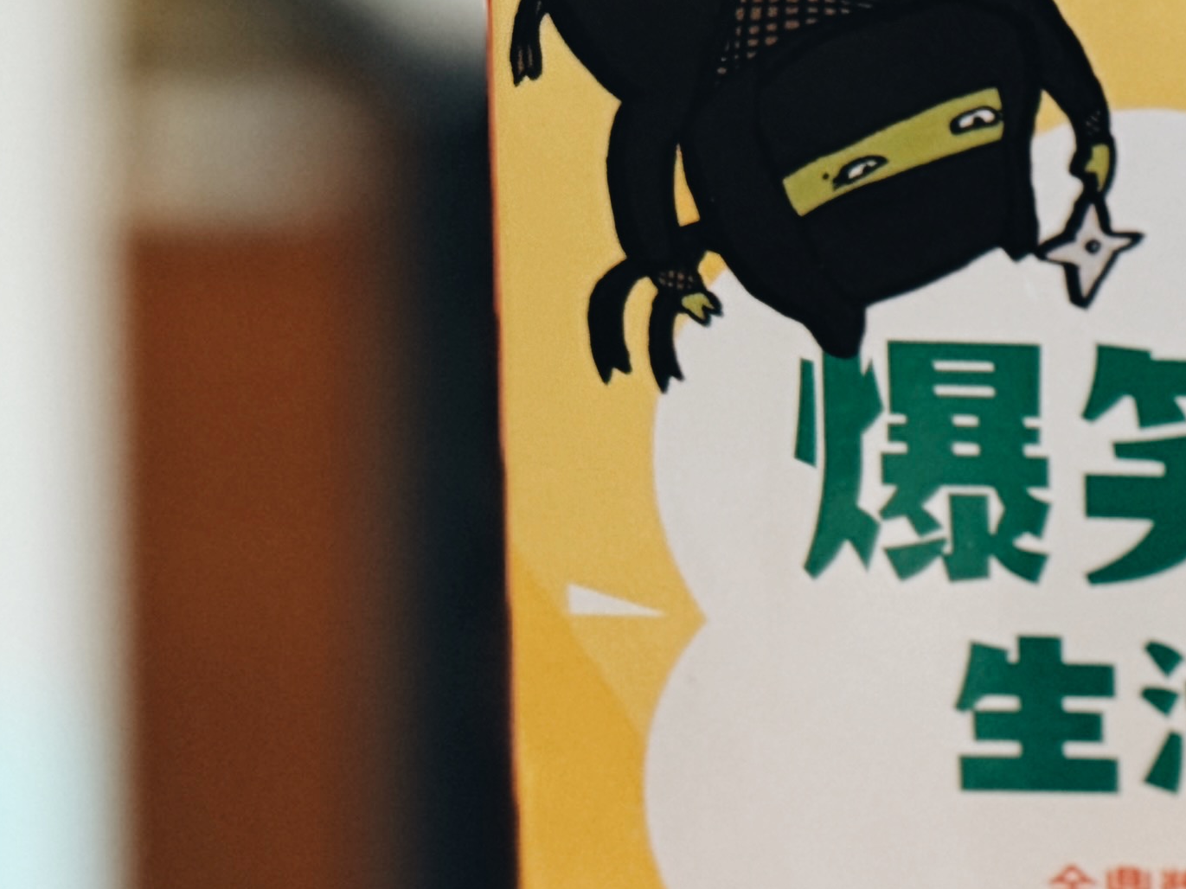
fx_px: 3426
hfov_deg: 15.3
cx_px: 2459
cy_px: 1311
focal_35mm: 100
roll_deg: -0.3
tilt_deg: -1.3
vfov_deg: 13.9
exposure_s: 1/60
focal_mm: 6.76
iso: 320
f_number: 1.78
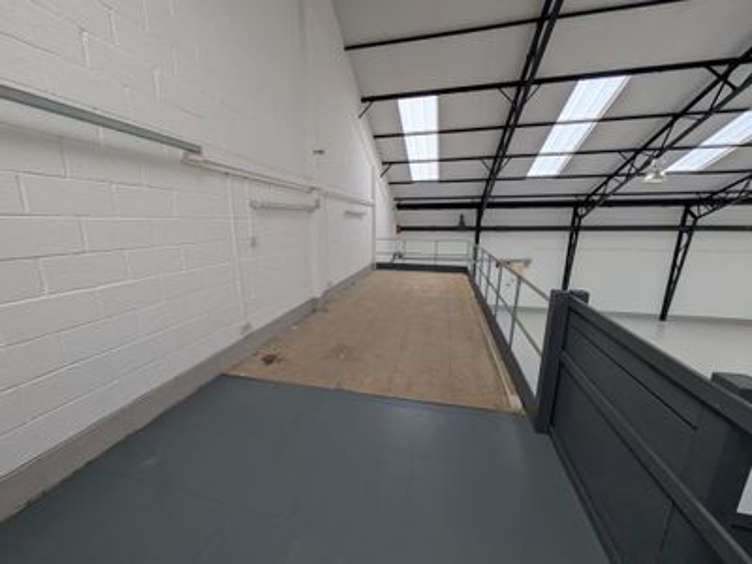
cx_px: 376
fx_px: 261
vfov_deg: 94.5
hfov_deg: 110.5
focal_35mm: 12
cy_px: 282
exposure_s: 1/960
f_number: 1.7
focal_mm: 2.02
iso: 53
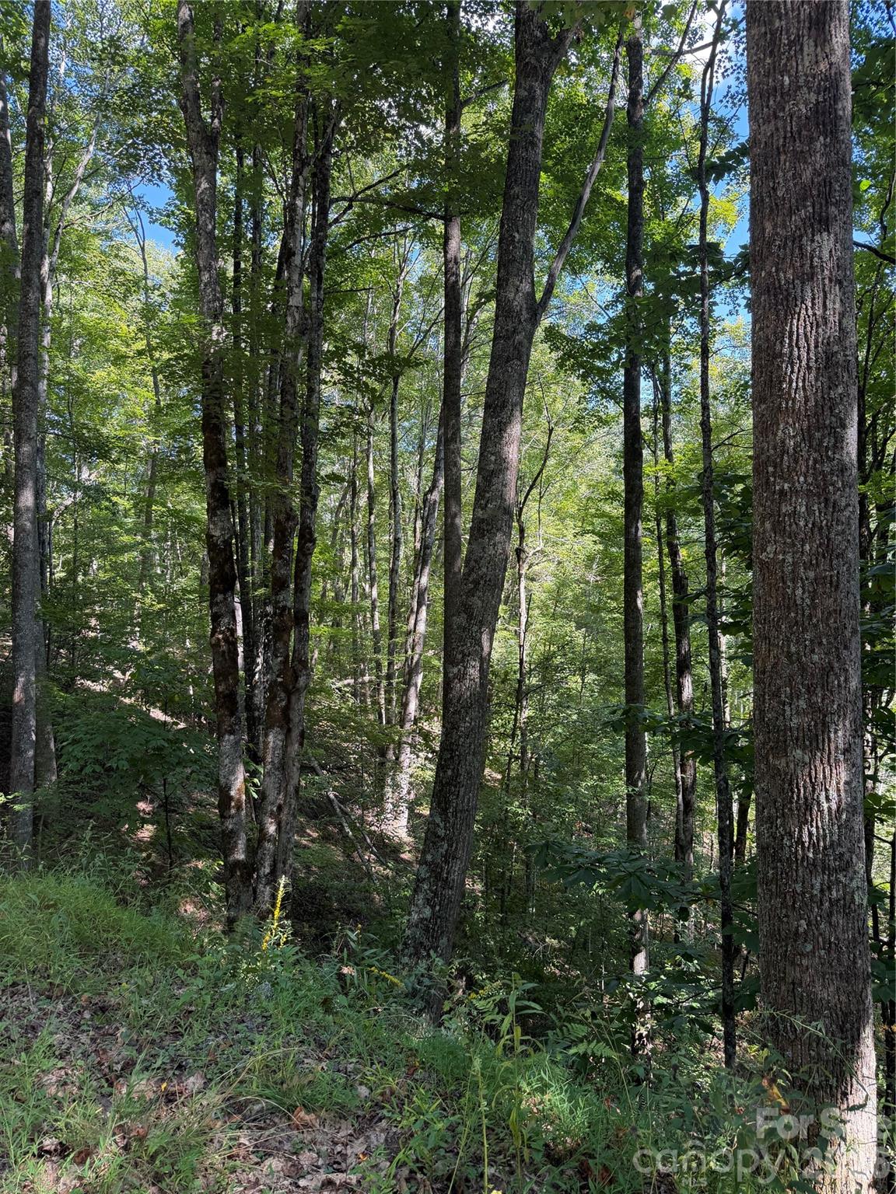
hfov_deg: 56.8
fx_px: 828
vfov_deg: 71.6
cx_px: 448
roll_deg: +2.6
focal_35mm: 24
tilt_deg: -2.6
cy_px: 597
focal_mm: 6.76
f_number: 1.78
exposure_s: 1/193
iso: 80
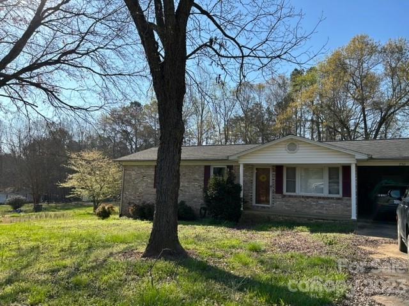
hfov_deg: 67.3
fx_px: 307
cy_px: 153
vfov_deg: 53.1
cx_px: 204
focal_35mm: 26
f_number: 1.5
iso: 50
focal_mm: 5.7
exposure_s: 1/3077
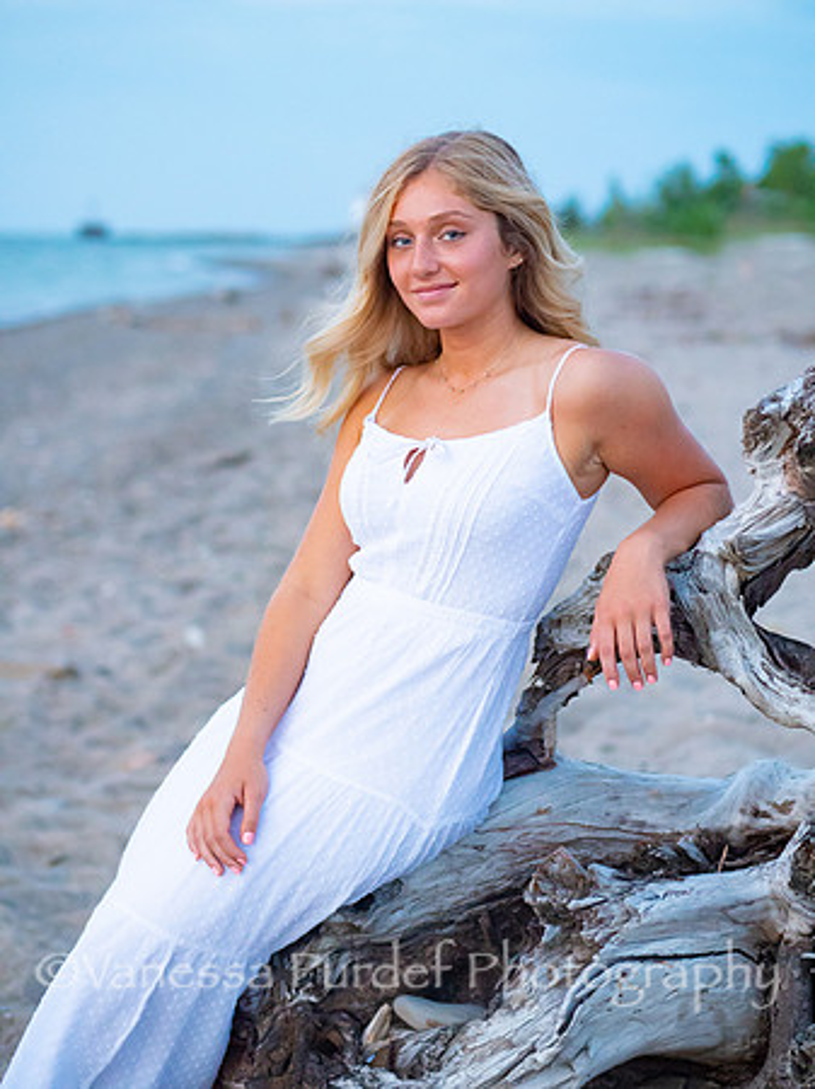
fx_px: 2702
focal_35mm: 86
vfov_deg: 22.8
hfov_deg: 17.2
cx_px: 408
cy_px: 544
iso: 1600
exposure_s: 1/250
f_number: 1.8
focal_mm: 43
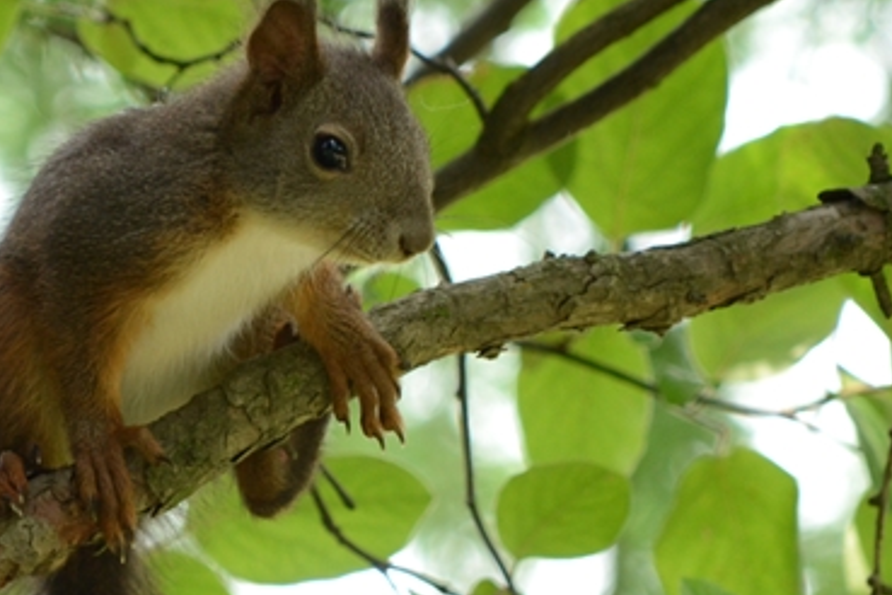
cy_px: 356
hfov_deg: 2.3
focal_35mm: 915
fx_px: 22670
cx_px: 292
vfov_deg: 1.5
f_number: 5.6
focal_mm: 300
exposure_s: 1/200
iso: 800
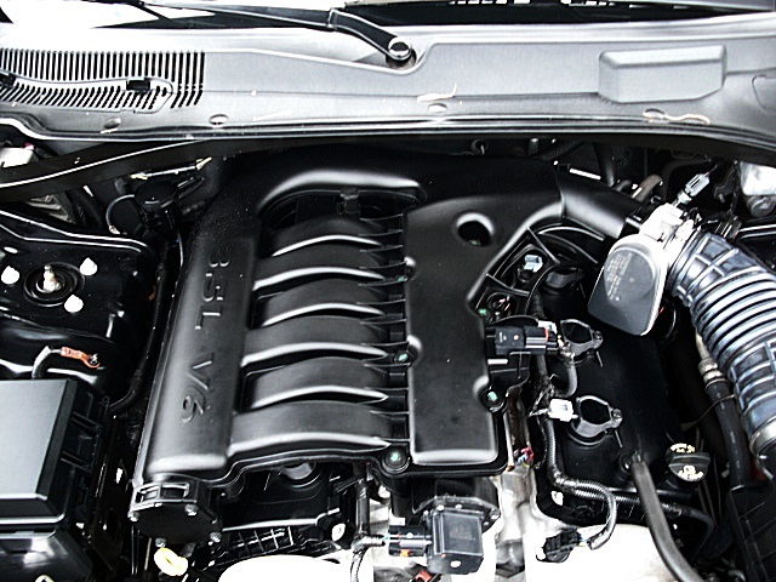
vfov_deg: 39.7
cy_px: 291
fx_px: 807
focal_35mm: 36
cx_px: 388
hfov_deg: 51.4
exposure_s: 1/60
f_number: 2.8
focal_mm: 6.3
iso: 200
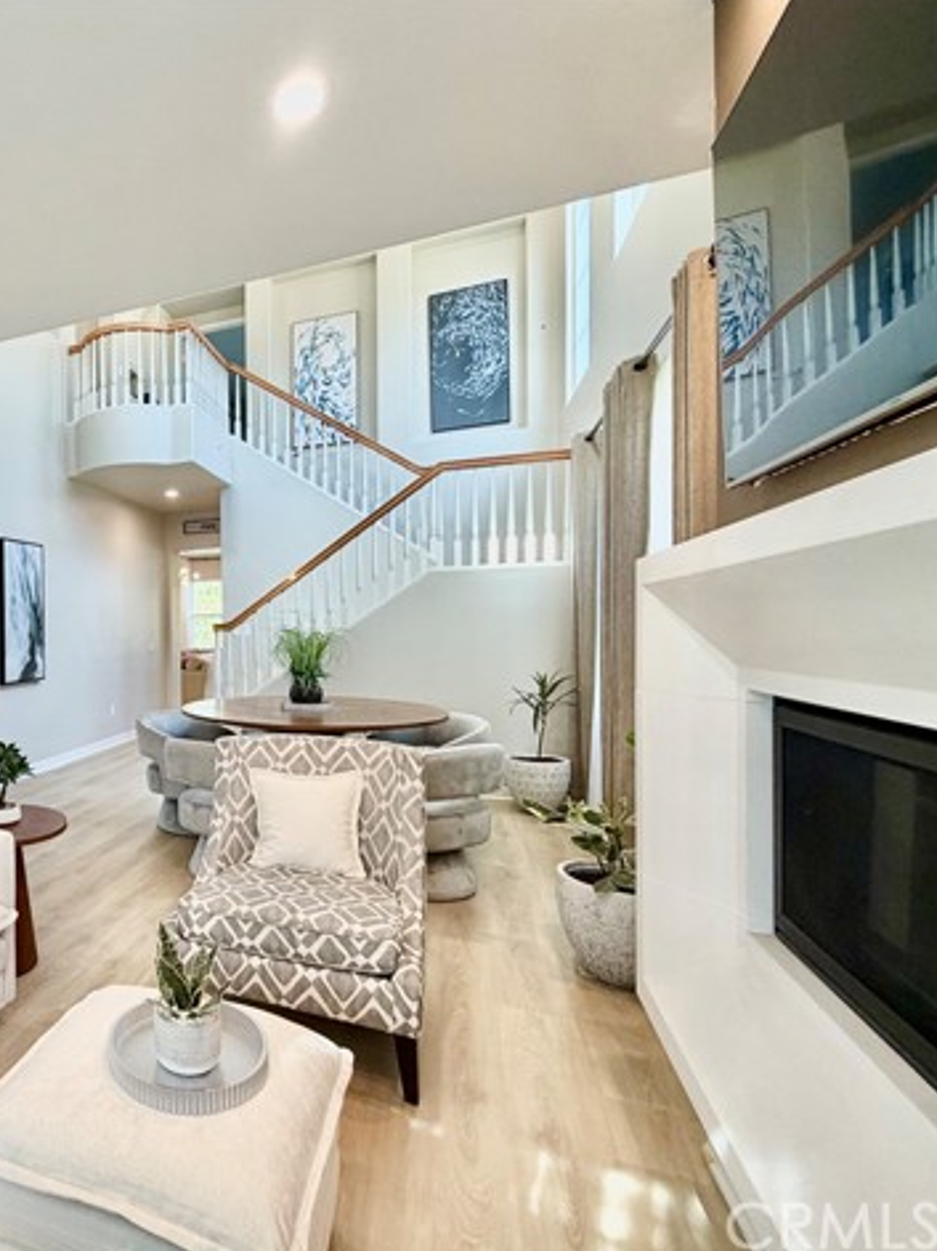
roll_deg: +0.2
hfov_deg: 59.6
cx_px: 114
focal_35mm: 19
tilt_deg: -0.6
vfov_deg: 84.7
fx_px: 686
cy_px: 628
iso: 200
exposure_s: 1/120
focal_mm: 2.22
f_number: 2.2
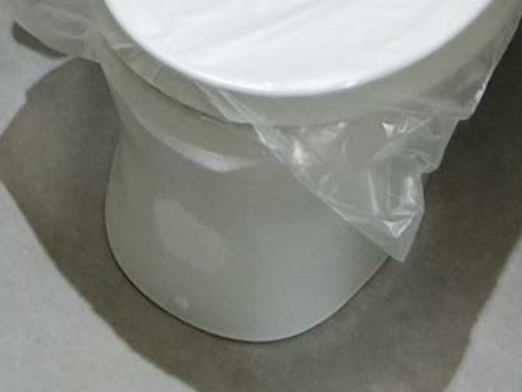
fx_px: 1373
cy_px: -287
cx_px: -64
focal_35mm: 91
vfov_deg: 14.5
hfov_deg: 20.4
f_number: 2.7
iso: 200
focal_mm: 4.06
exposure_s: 1/125
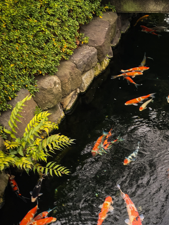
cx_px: 137
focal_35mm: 51
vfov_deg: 37.1
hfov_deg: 27.9
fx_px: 332
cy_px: 151
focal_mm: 4.15
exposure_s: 1/40
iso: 25
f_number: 2.2
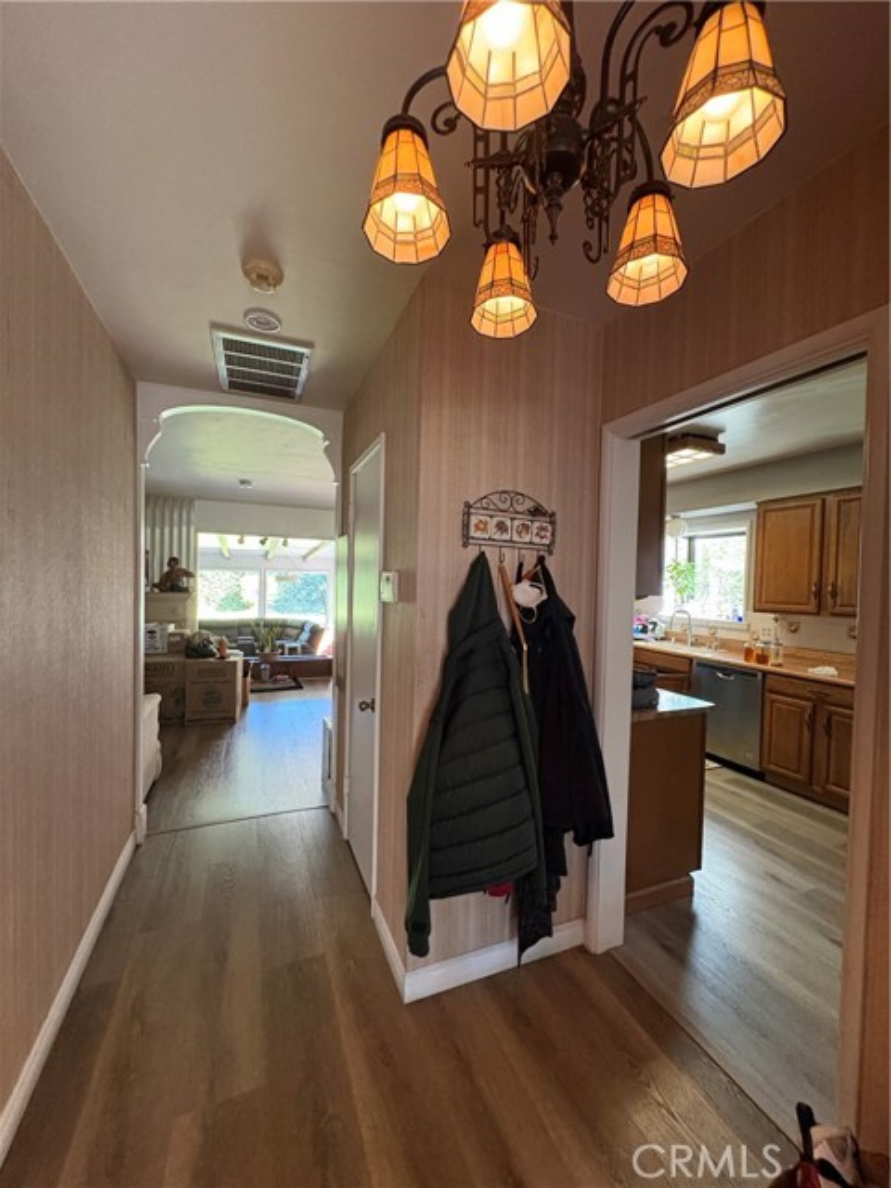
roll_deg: -1.5
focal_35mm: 14
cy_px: 594
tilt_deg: -1.2
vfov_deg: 102.1
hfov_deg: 85.7
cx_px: 446
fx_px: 480
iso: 800
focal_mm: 2.22
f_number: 2.2
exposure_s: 1/60
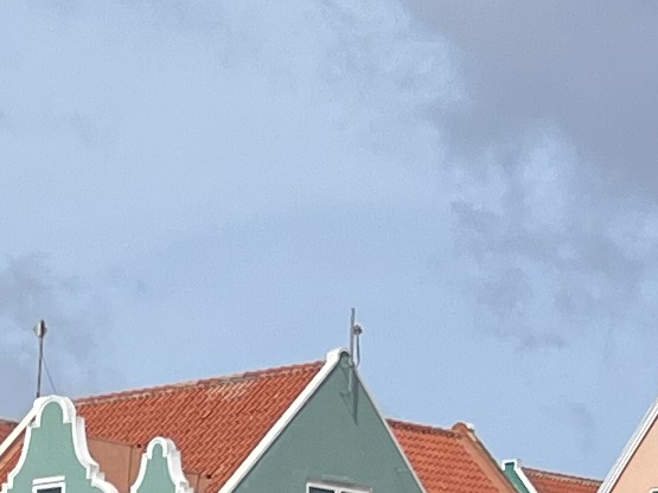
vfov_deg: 7.1
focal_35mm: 189
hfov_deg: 10.3
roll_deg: -1.5
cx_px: -190
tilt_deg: -6.6
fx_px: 3592
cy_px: 1388
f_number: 1.6
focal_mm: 5.1
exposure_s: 1/4016
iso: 50
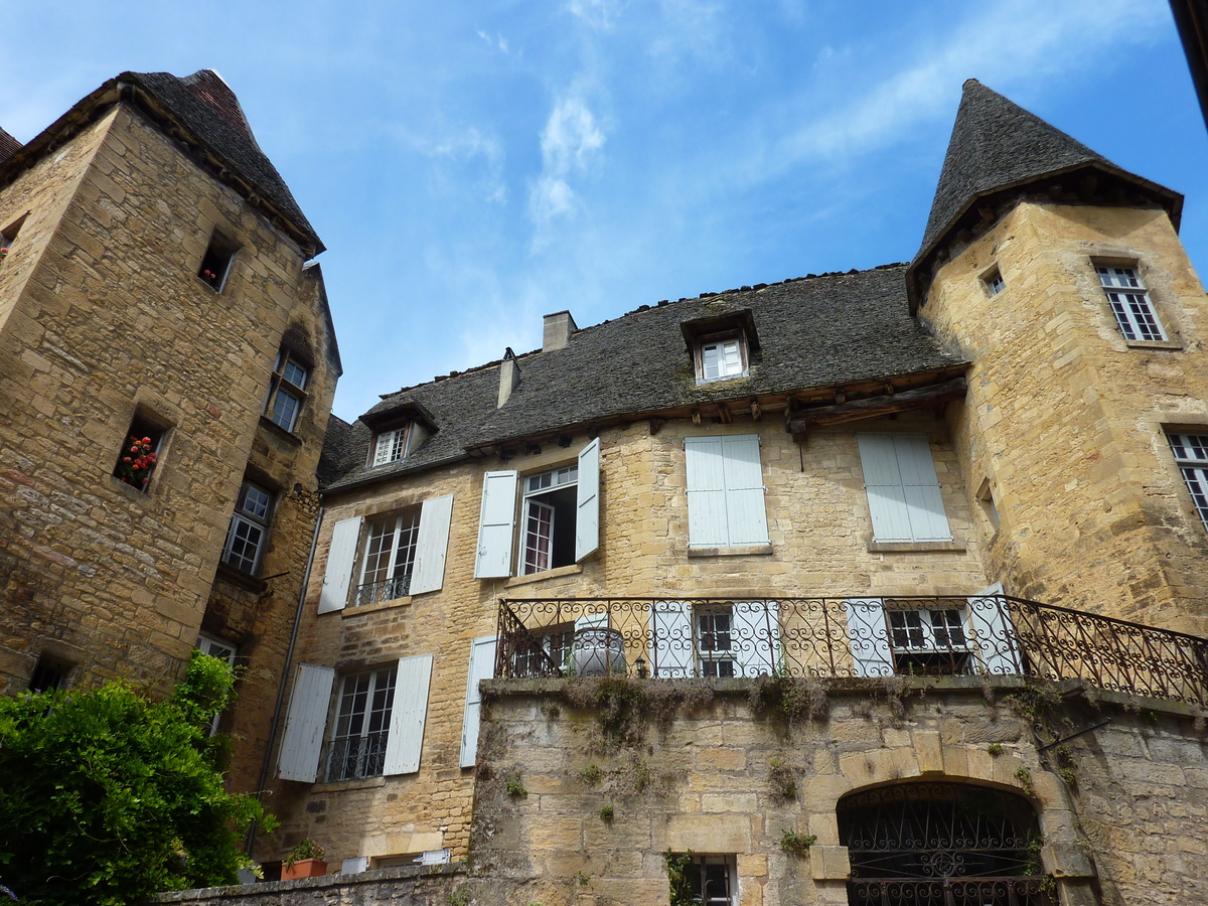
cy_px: 453
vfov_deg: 54.9
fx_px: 872
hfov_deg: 69.4
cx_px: 604
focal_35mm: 25
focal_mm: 4.1
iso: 80
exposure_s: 1/320
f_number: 4
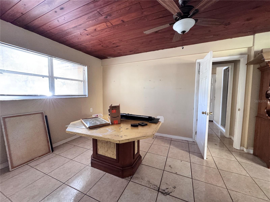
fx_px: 109
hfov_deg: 102.1
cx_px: 135
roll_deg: -1.2
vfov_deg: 85.7
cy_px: 101
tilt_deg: -4.3
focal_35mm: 14
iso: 640
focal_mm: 2.22
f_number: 2.2
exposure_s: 1/60
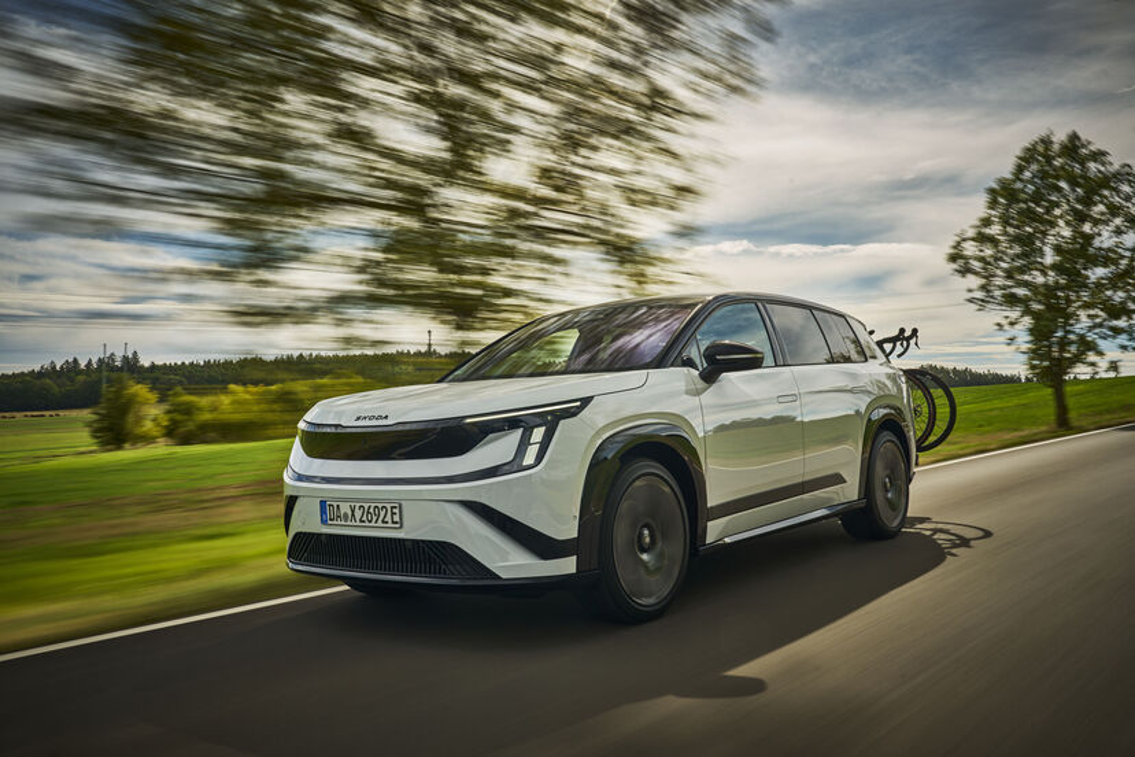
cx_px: 568
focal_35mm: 33
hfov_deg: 57.2
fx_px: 1040
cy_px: 378
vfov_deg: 40.0
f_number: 14
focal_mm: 33
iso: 100
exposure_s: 1/30
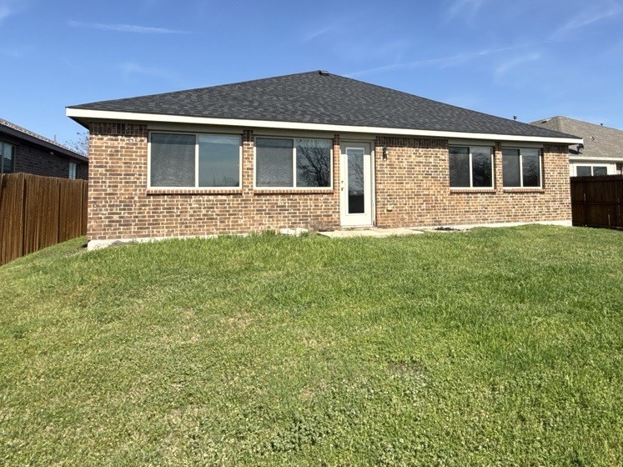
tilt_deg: +3.7
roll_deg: +1.2
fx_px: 432
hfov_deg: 70.7
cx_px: 381
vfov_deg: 56.0
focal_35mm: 24
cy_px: 171
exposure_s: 1/2410
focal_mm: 2.22
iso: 50
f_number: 2.2
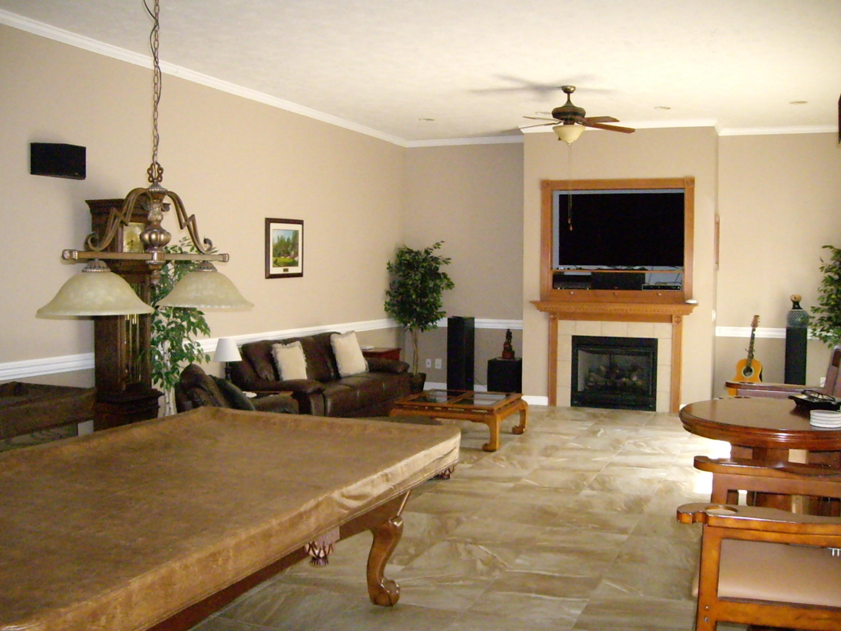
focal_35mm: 38
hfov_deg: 49.0
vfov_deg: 37.7
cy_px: 316
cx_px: 420
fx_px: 923
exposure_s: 1/100
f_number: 2.7
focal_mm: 6.2
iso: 800
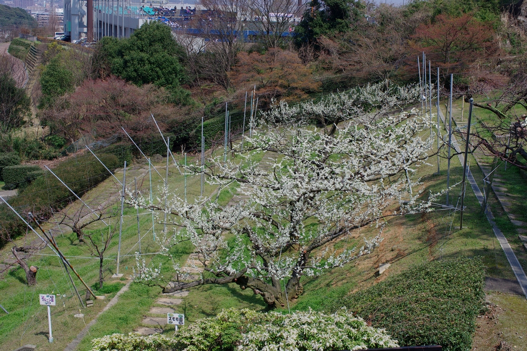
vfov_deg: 26.0
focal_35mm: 52
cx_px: 264
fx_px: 761
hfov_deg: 38.2
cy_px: 176
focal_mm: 35
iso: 400
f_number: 8
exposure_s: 1/800
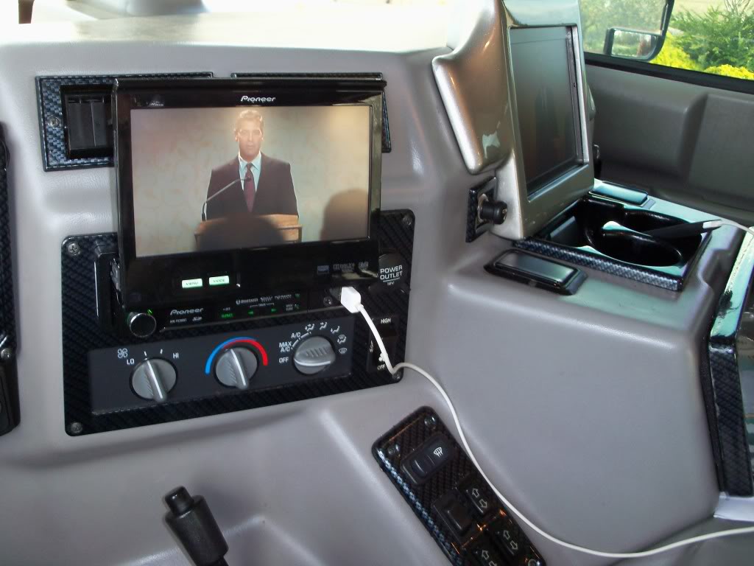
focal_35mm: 35
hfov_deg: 52.6
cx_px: 377
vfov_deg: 40.7
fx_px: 762
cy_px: 283
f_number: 3
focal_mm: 6.3
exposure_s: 1/30
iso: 100
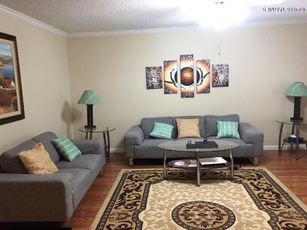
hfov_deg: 61.7
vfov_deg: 48.2
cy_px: 115
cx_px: 154
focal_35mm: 29
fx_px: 257
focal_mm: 4.15
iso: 160
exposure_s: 1/30
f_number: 2.2
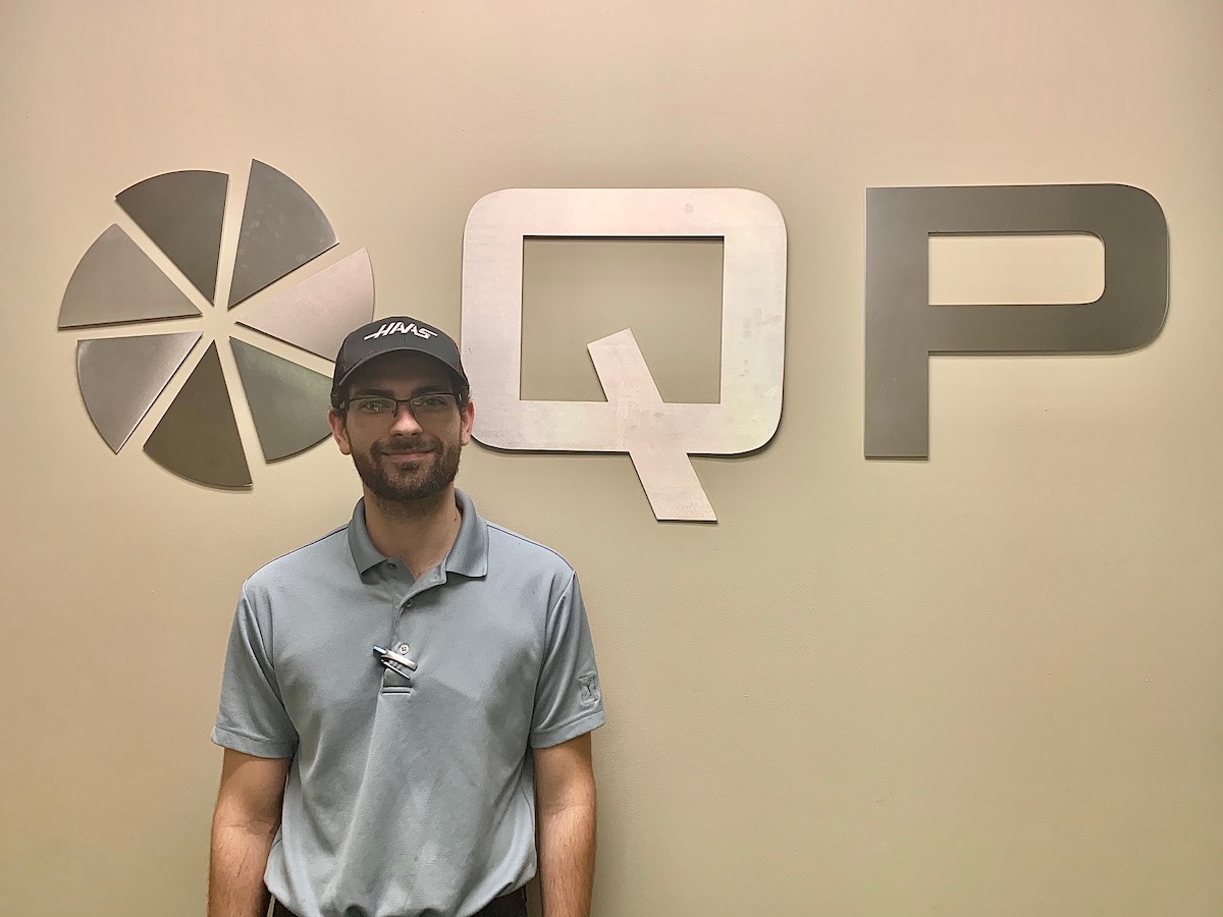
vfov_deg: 53.1
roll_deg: -0.2
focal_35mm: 26
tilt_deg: +1.3
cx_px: 612
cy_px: 458
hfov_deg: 67.3
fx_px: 919
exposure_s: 1/60
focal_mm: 4.25
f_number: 1.8
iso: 160
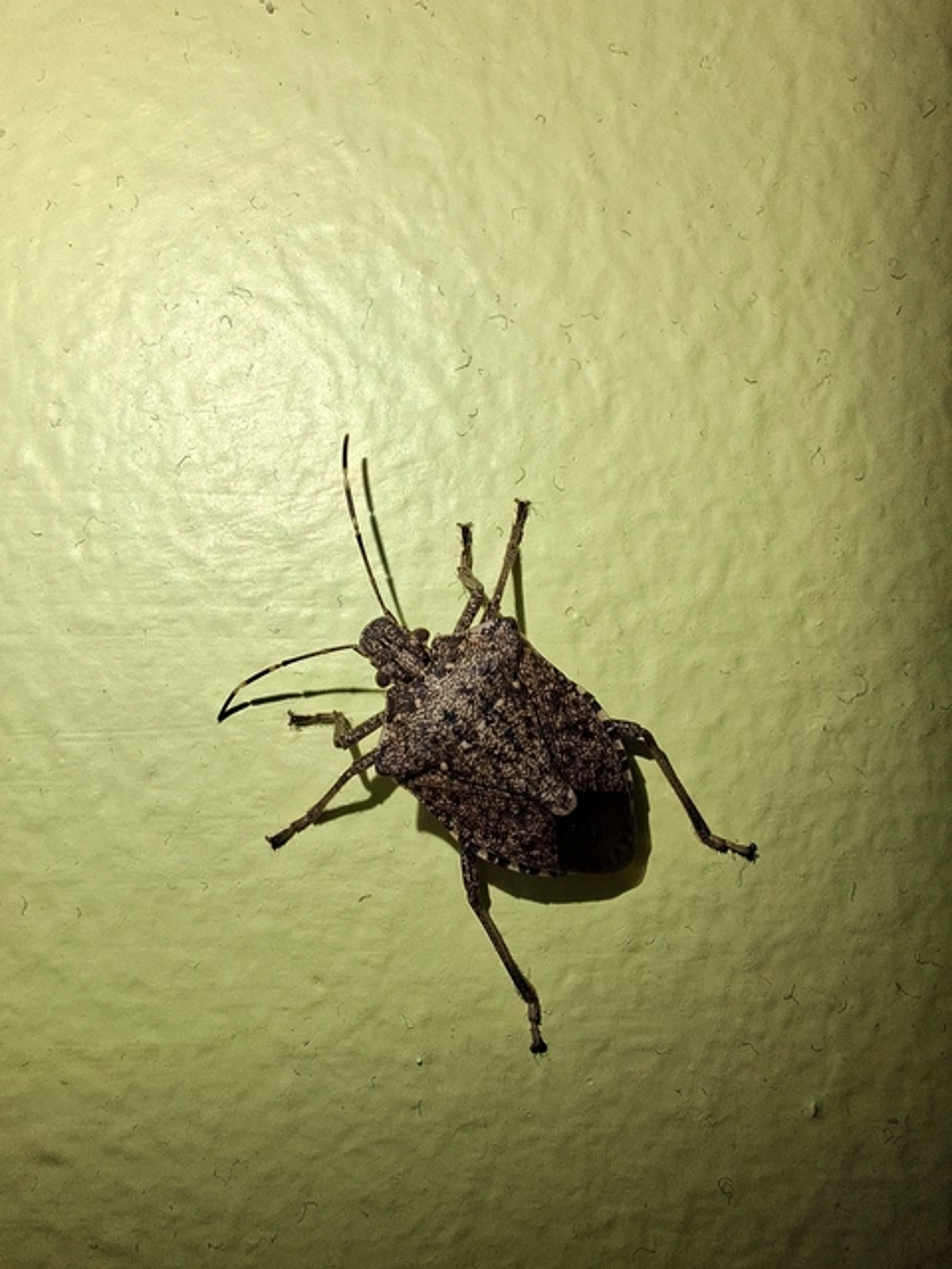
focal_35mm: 25
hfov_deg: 54.9
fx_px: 917
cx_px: 476
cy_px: 634
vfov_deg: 69.4
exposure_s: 1/199
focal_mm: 2.13
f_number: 2.4
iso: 40
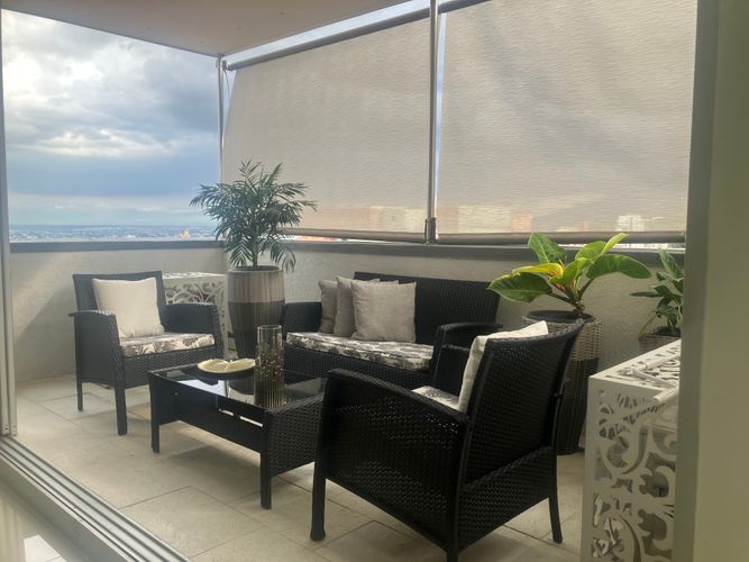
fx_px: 606
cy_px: 281
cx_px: 374
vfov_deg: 49.7
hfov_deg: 63.5
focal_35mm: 28
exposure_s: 1/120
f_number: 1.8
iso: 32
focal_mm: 3.99
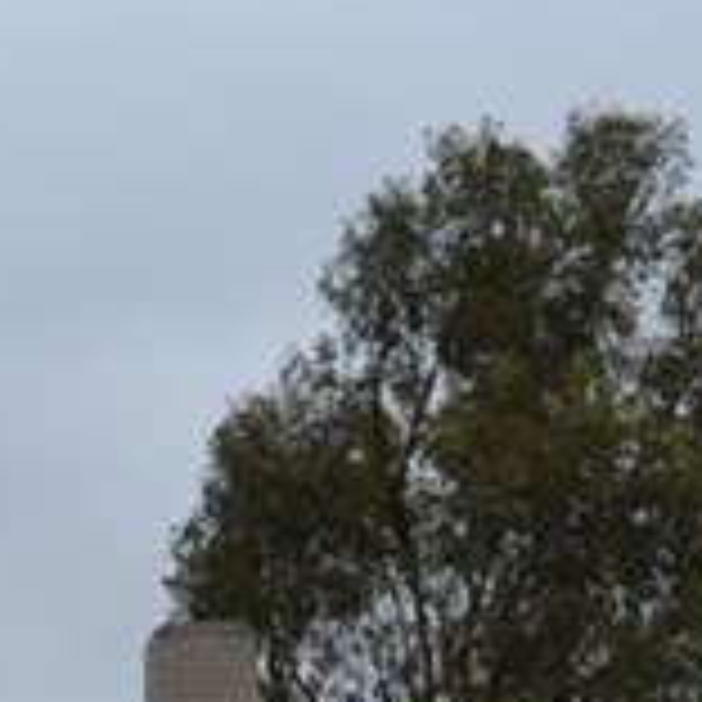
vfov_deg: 7.8
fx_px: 5002
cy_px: 1298
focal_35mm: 218
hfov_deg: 7.5
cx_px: -963
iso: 100
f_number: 8
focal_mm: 26
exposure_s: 1/250
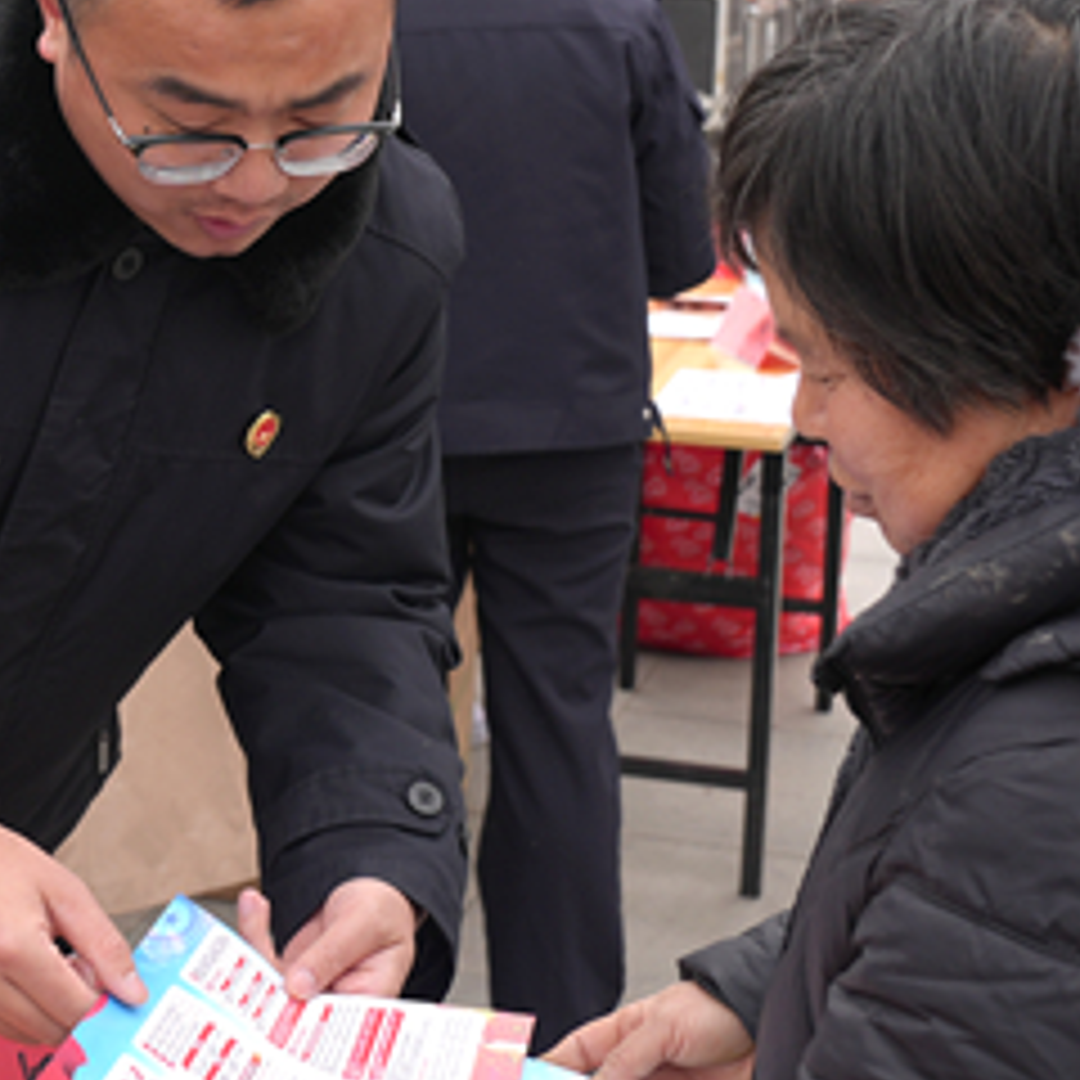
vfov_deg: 25.3
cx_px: 27
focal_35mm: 68
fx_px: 2400
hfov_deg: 24.3
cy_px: 461
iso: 100
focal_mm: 24
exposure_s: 1/320
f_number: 4.5
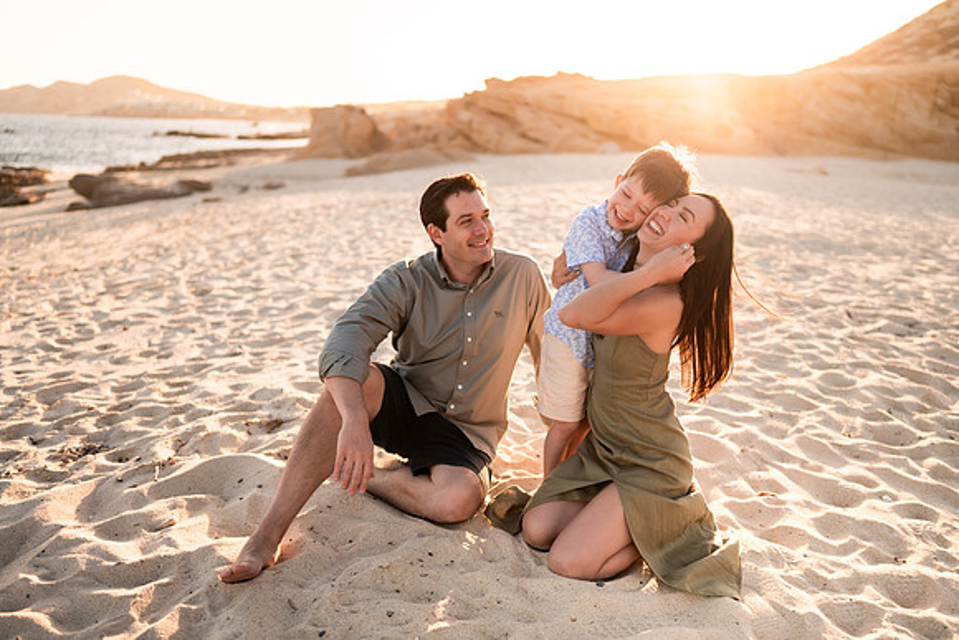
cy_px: 320
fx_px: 933
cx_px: 480
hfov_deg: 54.4
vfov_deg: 37.9
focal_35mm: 35
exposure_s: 1/2500
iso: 100
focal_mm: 35
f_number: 1.8
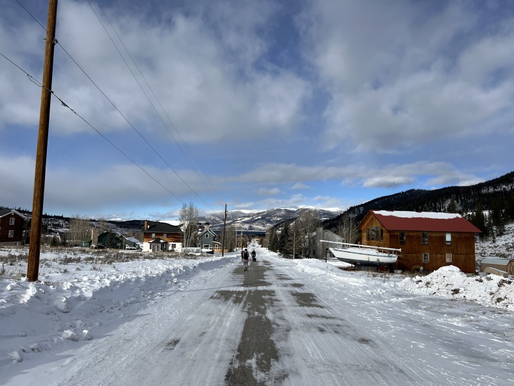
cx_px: 257
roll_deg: -1.1
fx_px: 386
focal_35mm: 26
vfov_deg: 53.1
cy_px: 193
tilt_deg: +5.0
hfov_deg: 67.3
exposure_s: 1/7463
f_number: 1.5
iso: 50
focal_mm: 5.7
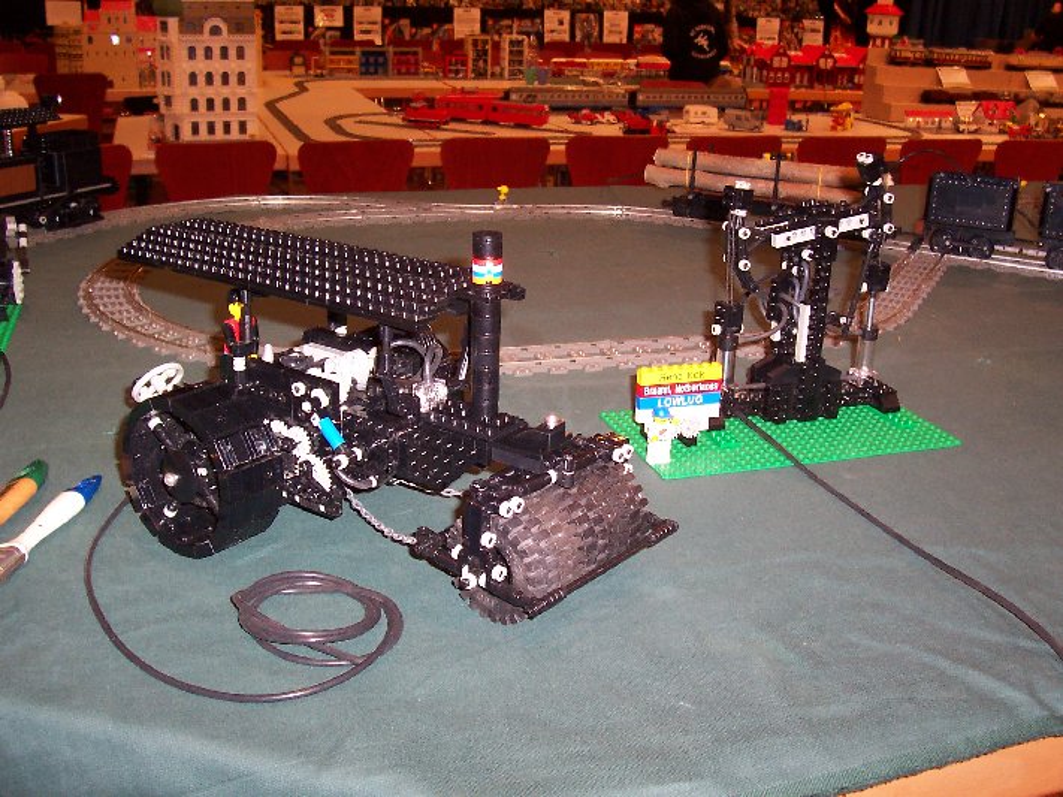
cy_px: 398
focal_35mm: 37
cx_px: 532
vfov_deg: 38.7
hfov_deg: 50.1
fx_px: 1136
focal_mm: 5.6
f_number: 2.8
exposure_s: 1/60
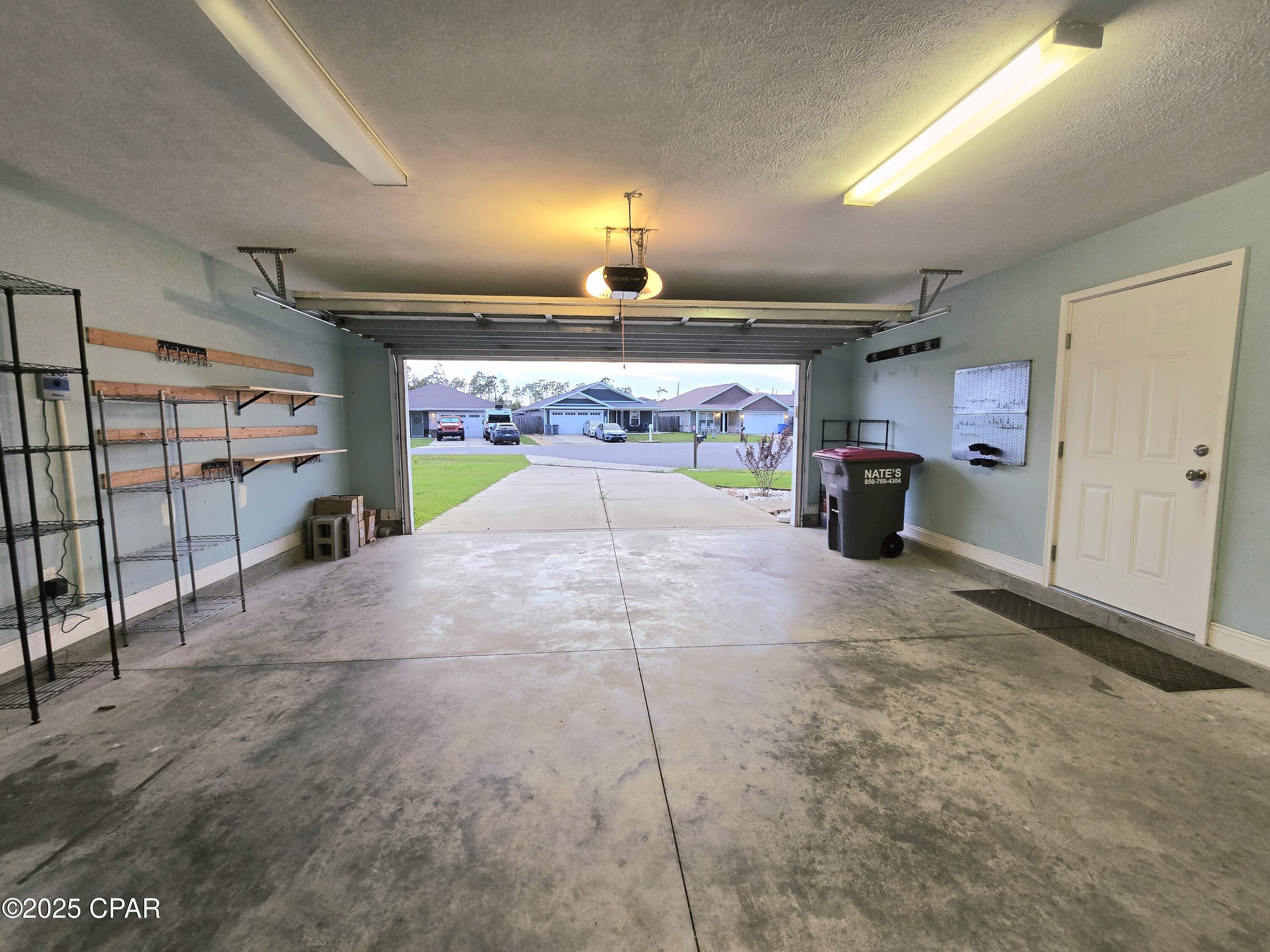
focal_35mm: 13
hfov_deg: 106.2
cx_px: 635
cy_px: 476
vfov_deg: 89.9
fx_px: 477
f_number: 2.2
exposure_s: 1/60.2
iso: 160
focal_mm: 2.2
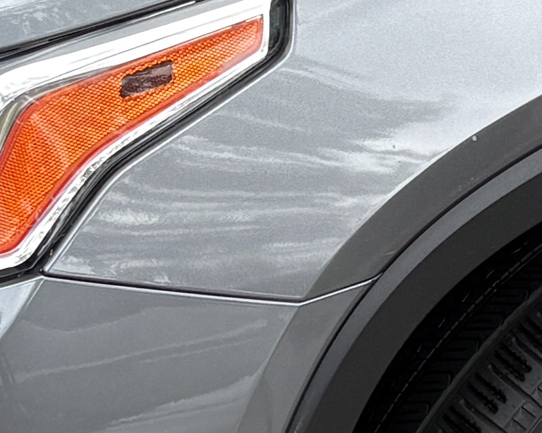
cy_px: 37
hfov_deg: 10.4
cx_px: 855
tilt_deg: -18.6
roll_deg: -2.1
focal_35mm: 179
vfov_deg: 8.6
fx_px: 2871
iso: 50
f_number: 1.6
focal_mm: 5.96
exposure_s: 1/1239
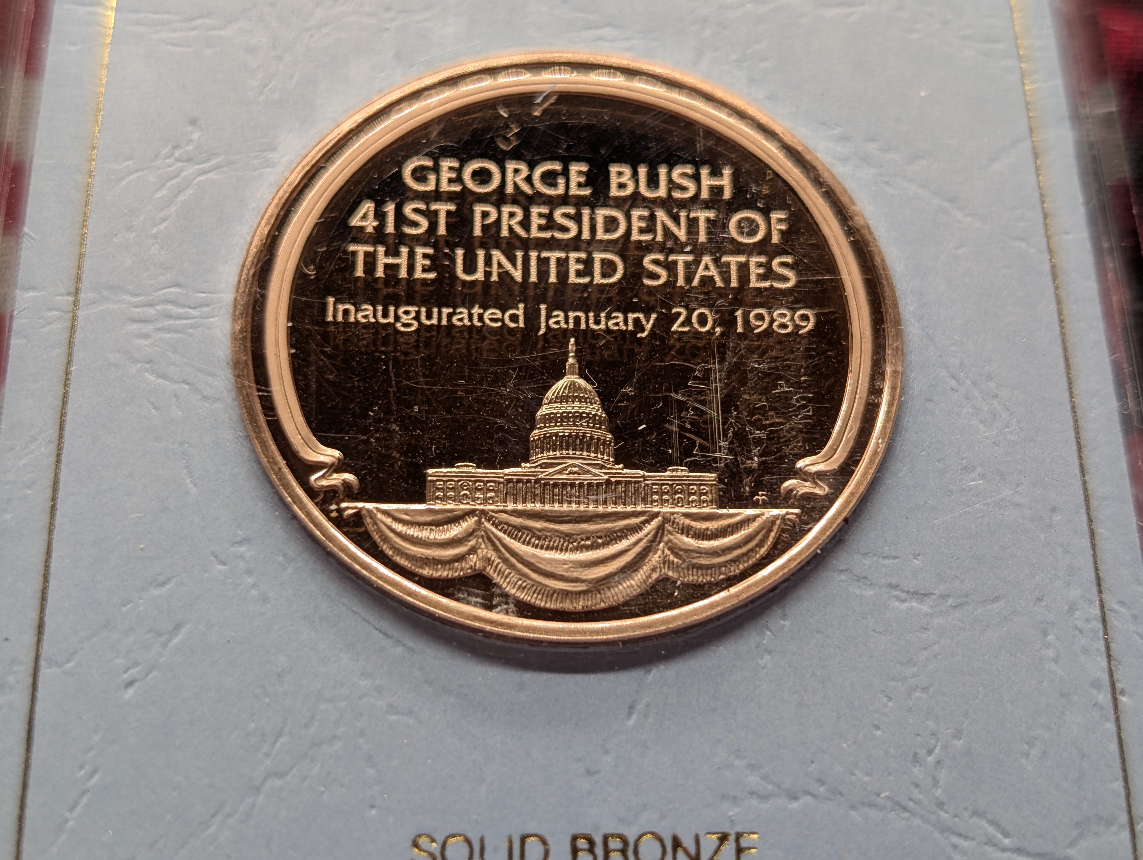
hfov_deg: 38.9
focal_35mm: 49
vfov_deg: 29.7
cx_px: 572
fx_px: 1620
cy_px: 430
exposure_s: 1/35.5
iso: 19
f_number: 1.68
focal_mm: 6.9
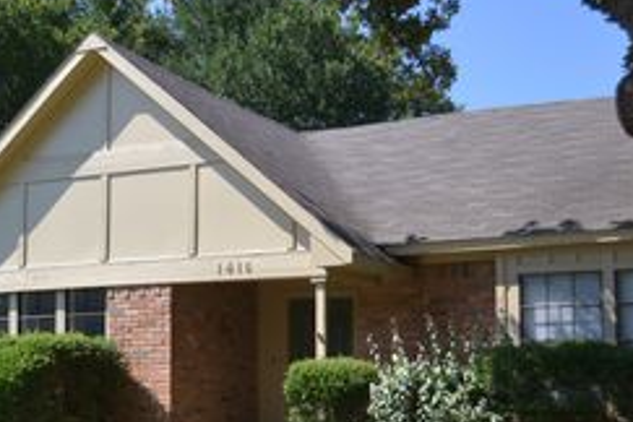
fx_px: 1196
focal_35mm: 68
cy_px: 324
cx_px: 227
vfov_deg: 19.8
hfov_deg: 29.5
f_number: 3.8
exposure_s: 1/640
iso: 100
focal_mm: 22
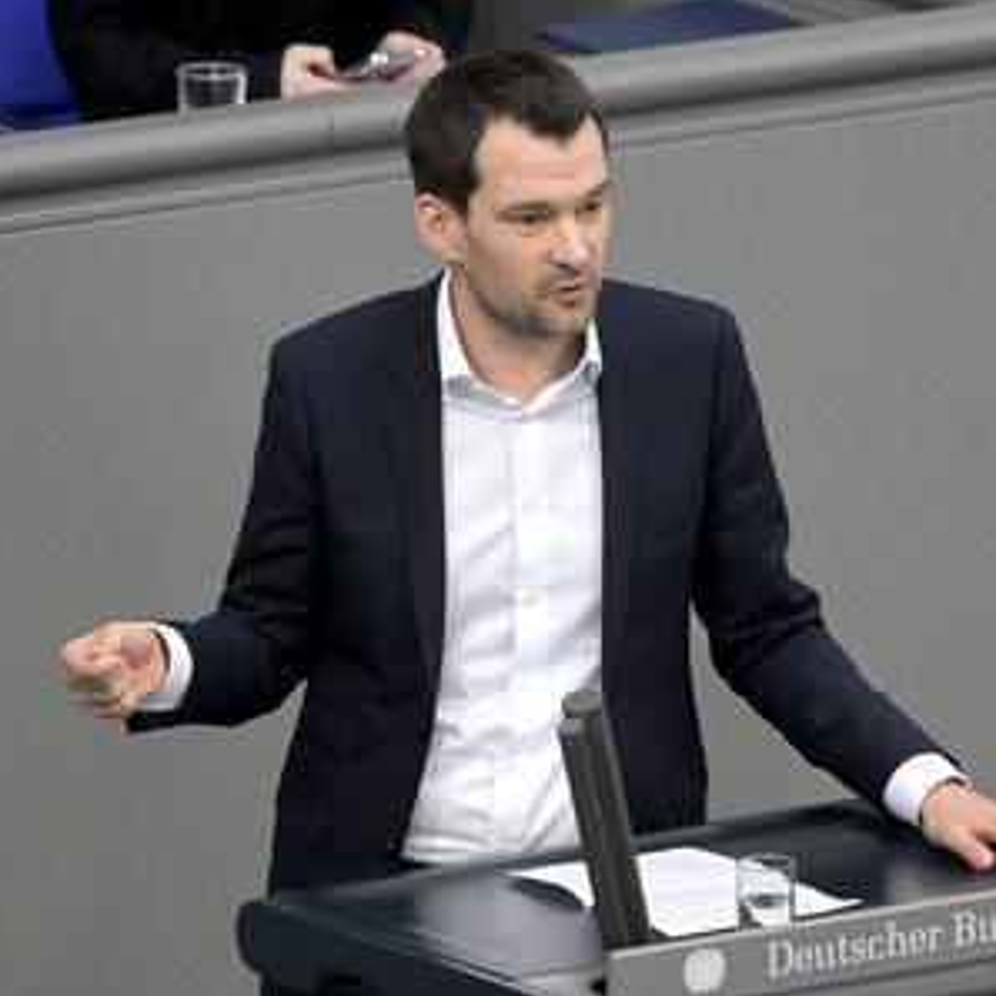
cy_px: 498
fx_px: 15918
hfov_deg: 3.6
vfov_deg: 3.6
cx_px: 473
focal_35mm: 489
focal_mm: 380
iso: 10000
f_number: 5.6
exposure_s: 1/400
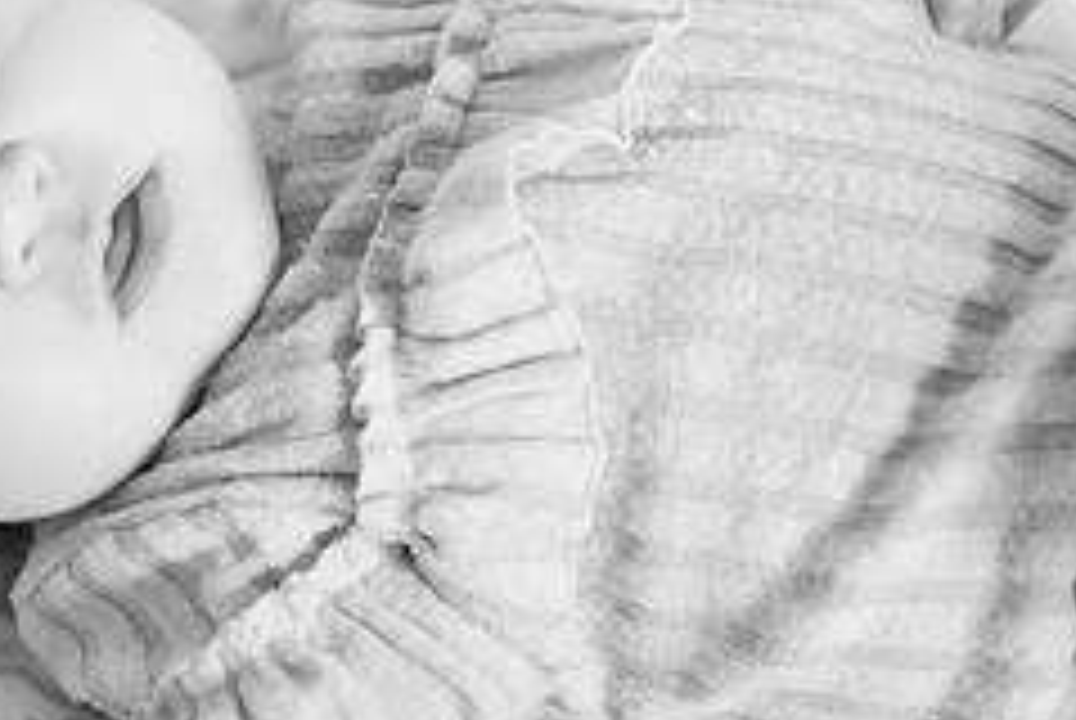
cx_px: 185
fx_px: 2693
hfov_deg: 22.2
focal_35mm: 90
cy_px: 462
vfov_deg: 15.2
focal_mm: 35
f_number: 2
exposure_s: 1/320
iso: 2000
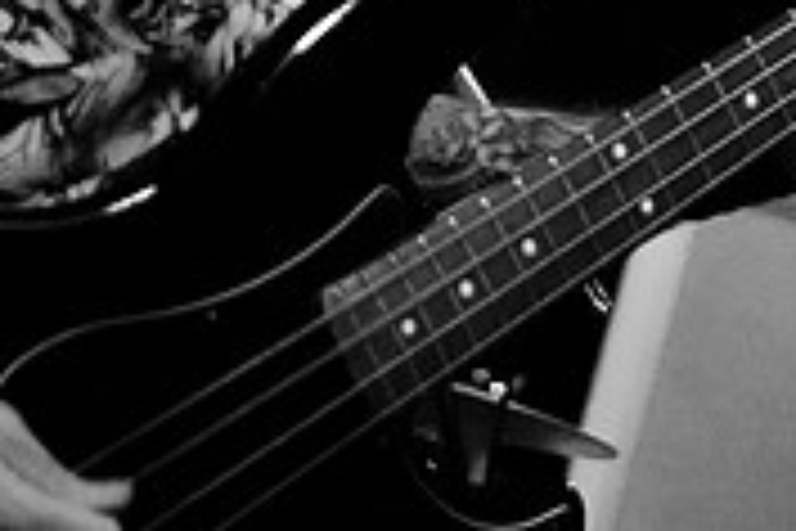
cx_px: 526
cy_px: -279
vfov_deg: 9.1
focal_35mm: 147
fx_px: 3250
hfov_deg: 13.9
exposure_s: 1/125
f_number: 2.2
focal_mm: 30
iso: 2000
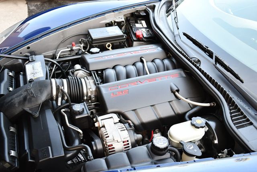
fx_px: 257
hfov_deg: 53.1
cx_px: 128
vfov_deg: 36.9
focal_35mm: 36
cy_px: 86
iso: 560
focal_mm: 18
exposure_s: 1/250
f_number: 3.5
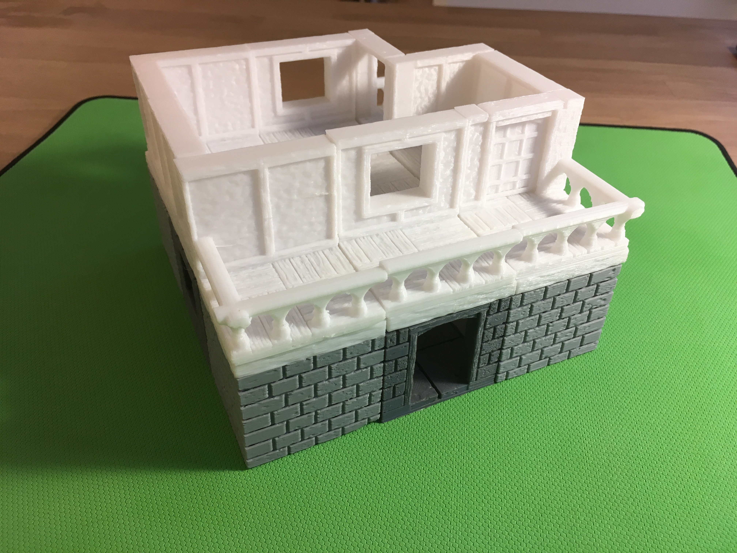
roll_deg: -2.2
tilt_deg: -34.5
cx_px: 368
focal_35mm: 29
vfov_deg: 48.2
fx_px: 617
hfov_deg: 61.7
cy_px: 276
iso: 32
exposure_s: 1/33
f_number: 2.2
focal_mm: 4.15
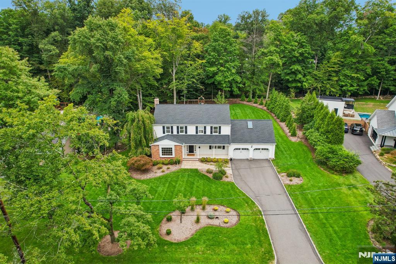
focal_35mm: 22
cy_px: 132
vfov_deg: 57.2
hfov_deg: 78.6
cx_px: 198
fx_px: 242
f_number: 2.8
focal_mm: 8.4
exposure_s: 1/640
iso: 140
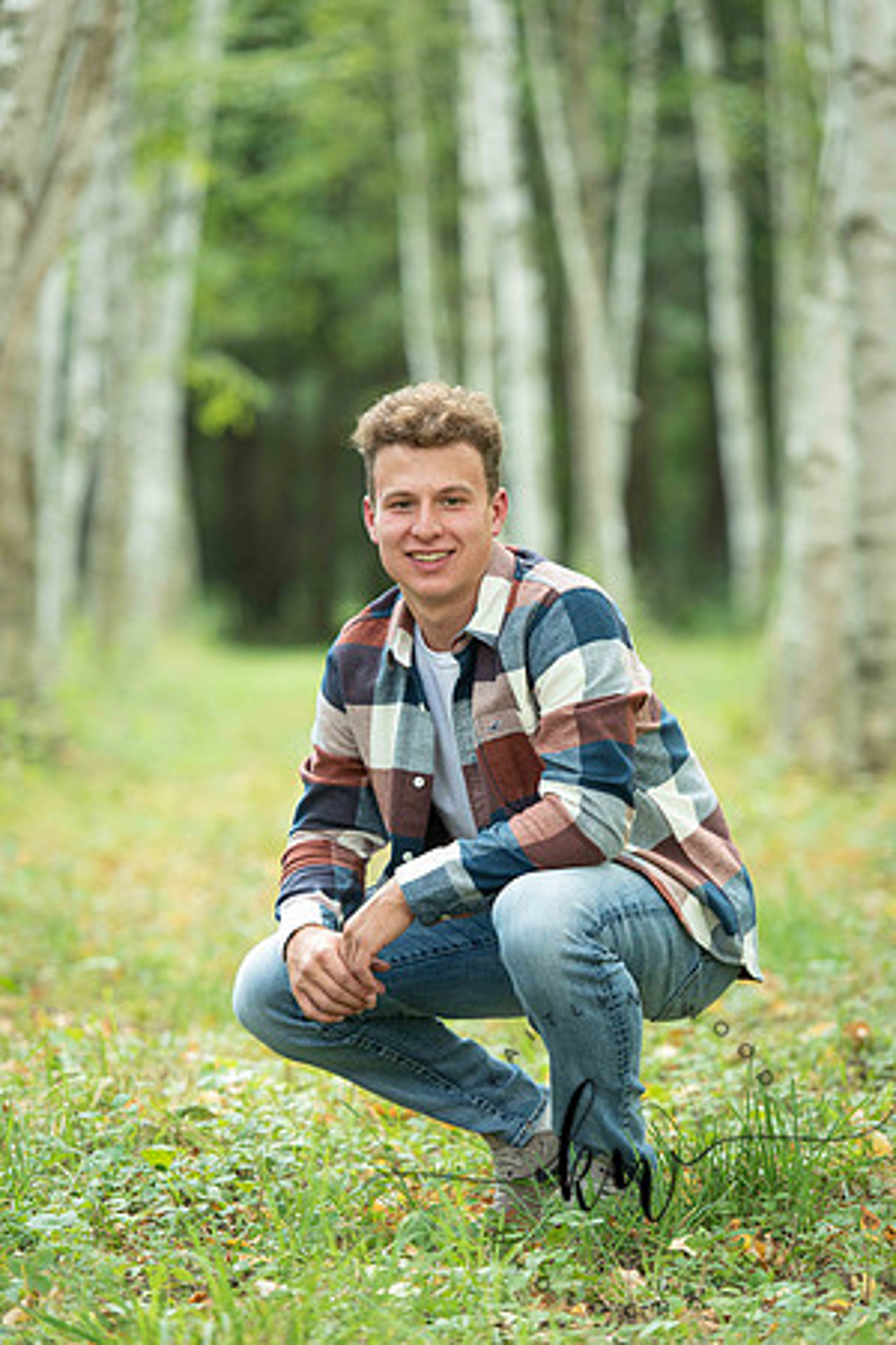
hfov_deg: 9.1
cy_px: 672
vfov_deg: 13.7
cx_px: 448
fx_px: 5600
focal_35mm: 150
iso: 400
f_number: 3.2
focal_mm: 150
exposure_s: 1/200
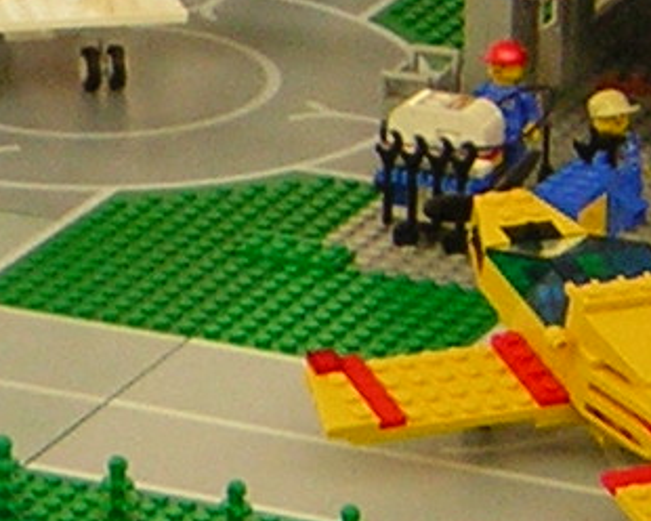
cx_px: -153
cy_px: 158
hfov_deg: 6.6
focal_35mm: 292
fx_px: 5626
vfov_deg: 5.3
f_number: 3.3
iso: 86
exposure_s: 1/5.7
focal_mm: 7.6
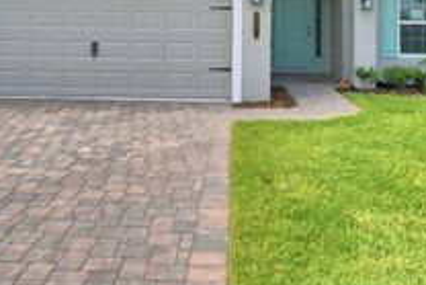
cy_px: 9
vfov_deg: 34.1
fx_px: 426
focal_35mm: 36
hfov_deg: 53.0
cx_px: 229
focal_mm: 10
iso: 100
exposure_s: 1/1250
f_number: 4.5
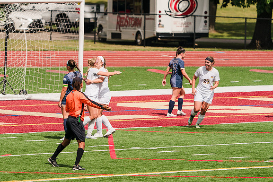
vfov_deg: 3.2
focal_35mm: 425
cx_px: 102
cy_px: 84
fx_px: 3224
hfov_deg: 4.8
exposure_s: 1/1600
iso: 200
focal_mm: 318
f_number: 6.3
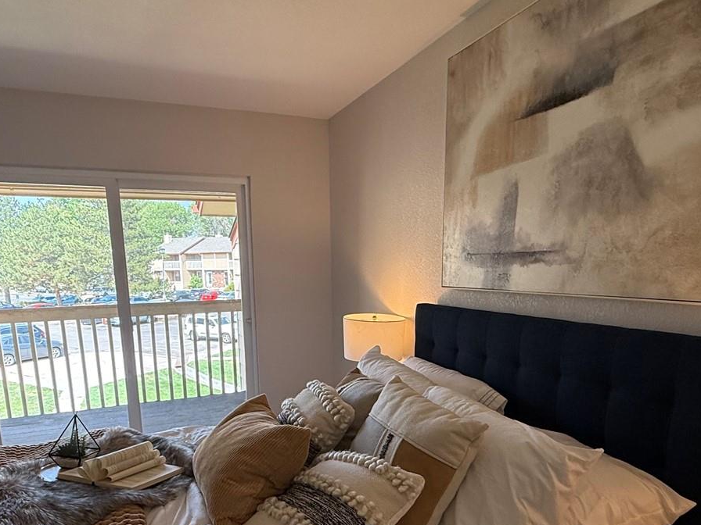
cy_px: 368
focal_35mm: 25
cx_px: 341
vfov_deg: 53.3
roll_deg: +0.9
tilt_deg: -11.4
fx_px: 506
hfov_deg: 69.4
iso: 80
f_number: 2.2
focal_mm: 2.22
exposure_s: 1/120
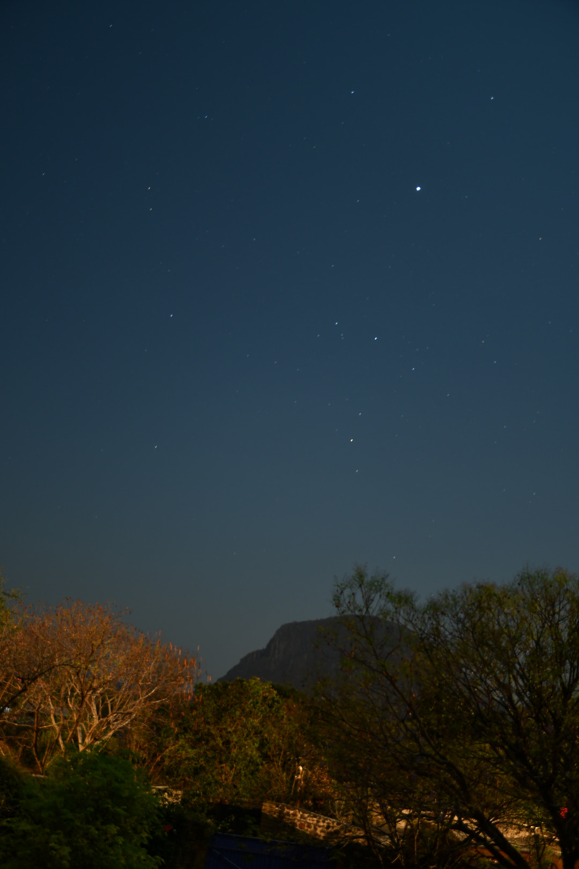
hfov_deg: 43.6
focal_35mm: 30
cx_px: 290
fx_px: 724
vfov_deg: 61.9
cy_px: 434
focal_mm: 20
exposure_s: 30
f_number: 2.8
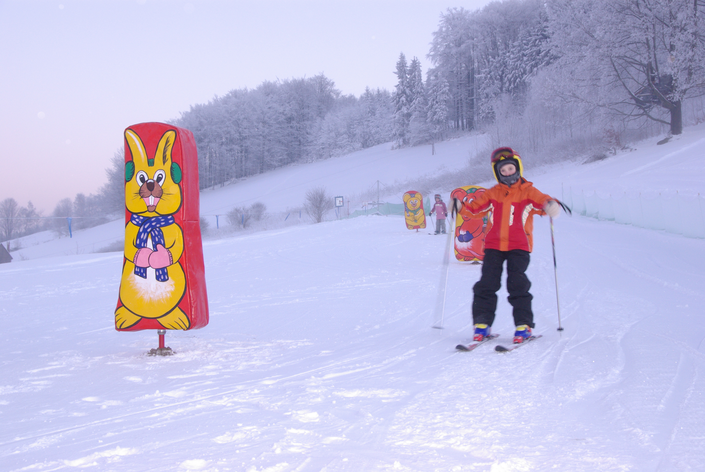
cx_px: 352
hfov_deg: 38.8
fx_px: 1000
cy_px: 236
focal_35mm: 51
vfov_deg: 26.6
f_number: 6.7
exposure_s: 1/30
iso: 400
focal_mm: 34
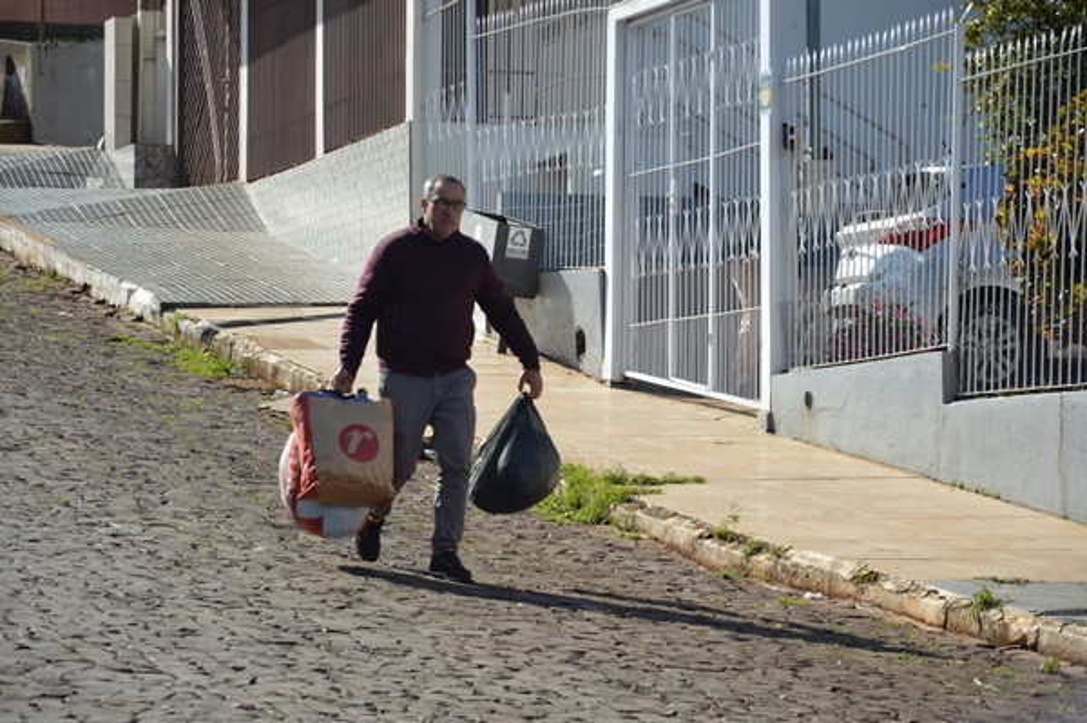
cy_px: 362
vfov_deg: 8.7
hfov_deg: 13.1
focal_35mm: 158
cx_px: 544
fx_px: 4752
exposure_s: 1/400
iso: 100
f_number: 5.6
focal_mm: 105
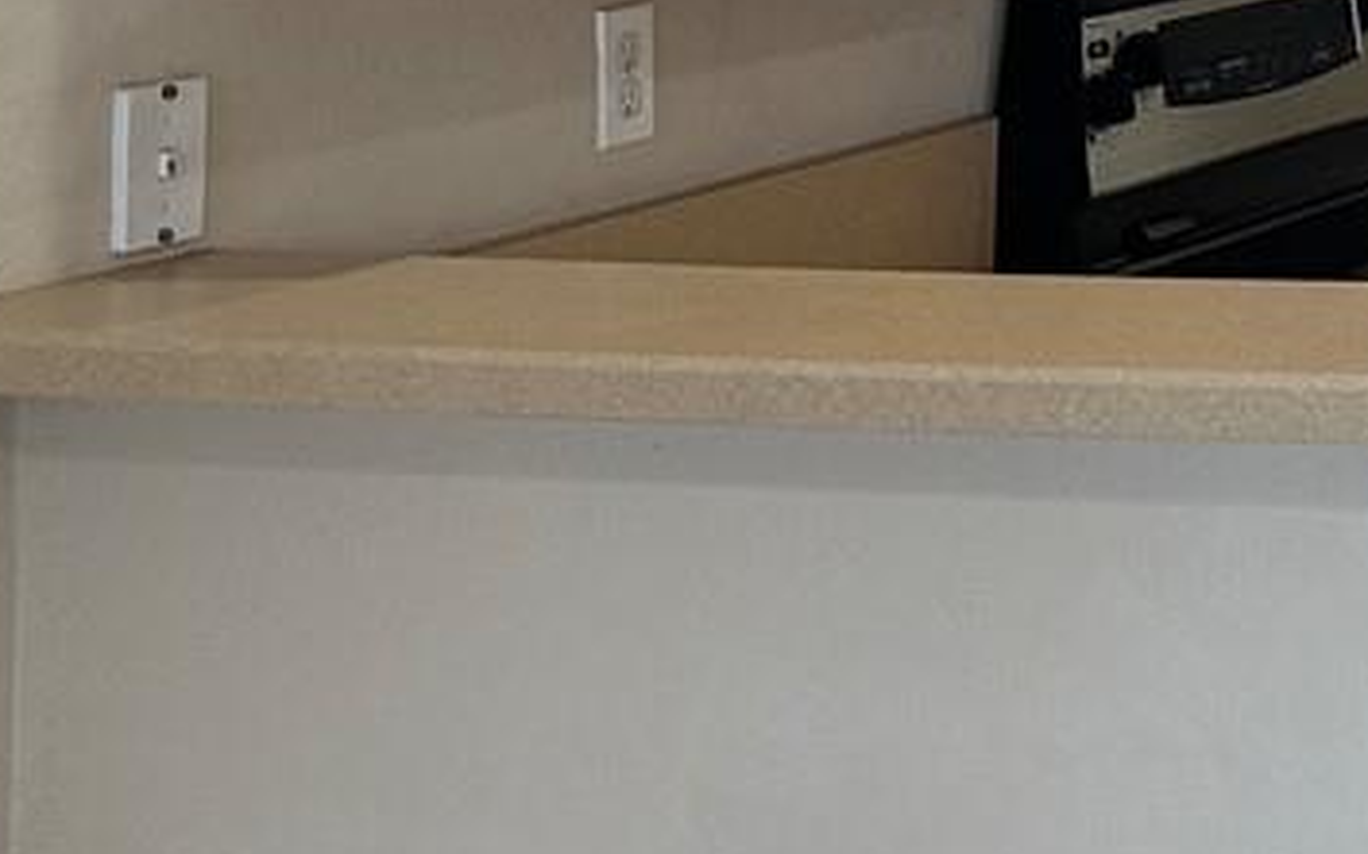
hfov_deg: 15.4
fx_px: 4286
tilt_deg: +3.7
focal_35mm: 115
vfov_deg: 10.7
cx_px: 2539
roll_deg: +0.3
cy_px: -638
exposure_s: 1/120
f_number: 1.78
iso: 160
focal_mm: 6.86
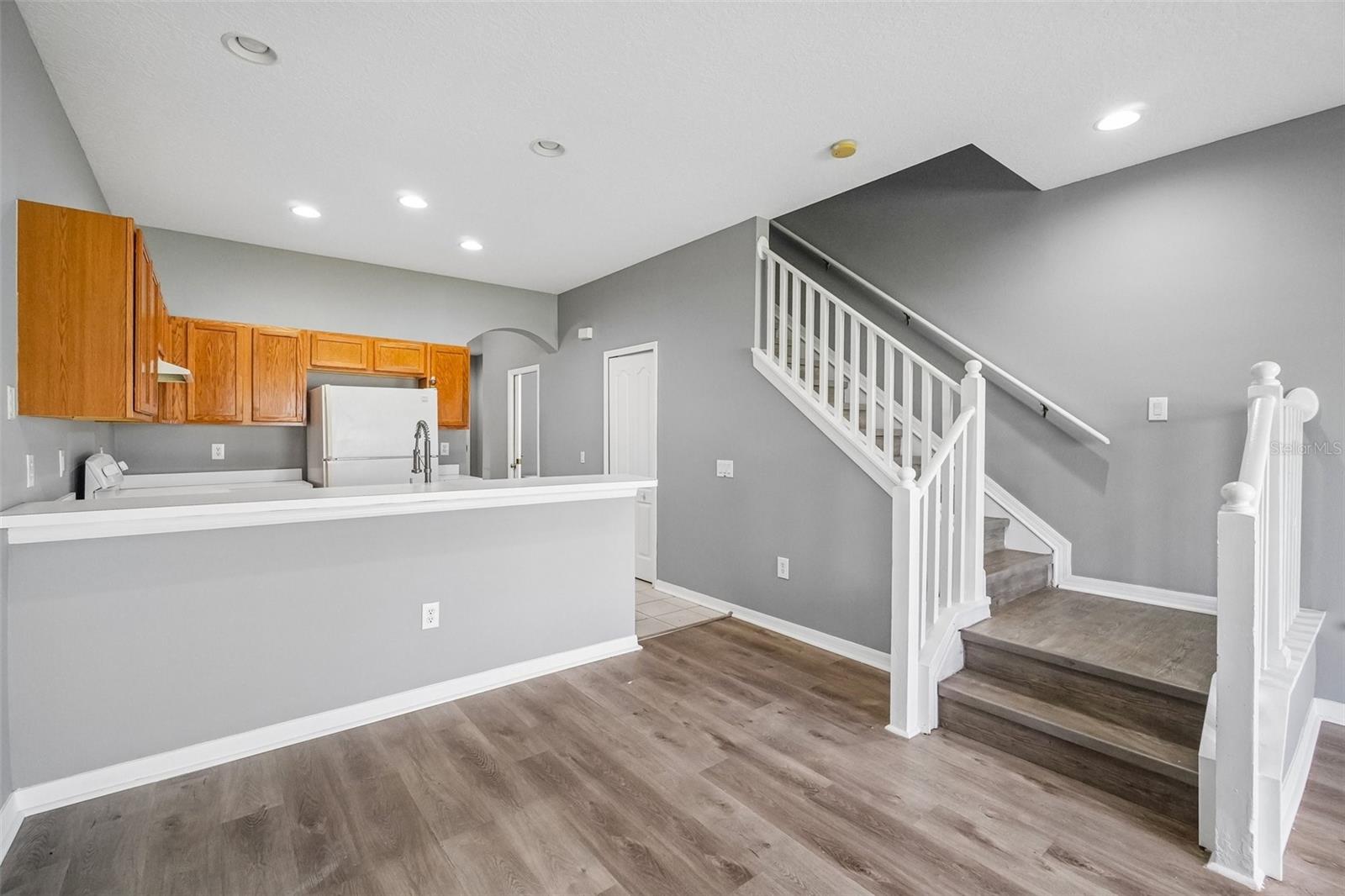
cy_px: 448
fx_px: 560
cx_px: 672
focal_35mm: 15
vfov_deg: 77.3
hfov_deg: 100.4
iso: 1250
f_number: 8
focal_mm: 10
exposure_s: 1/30
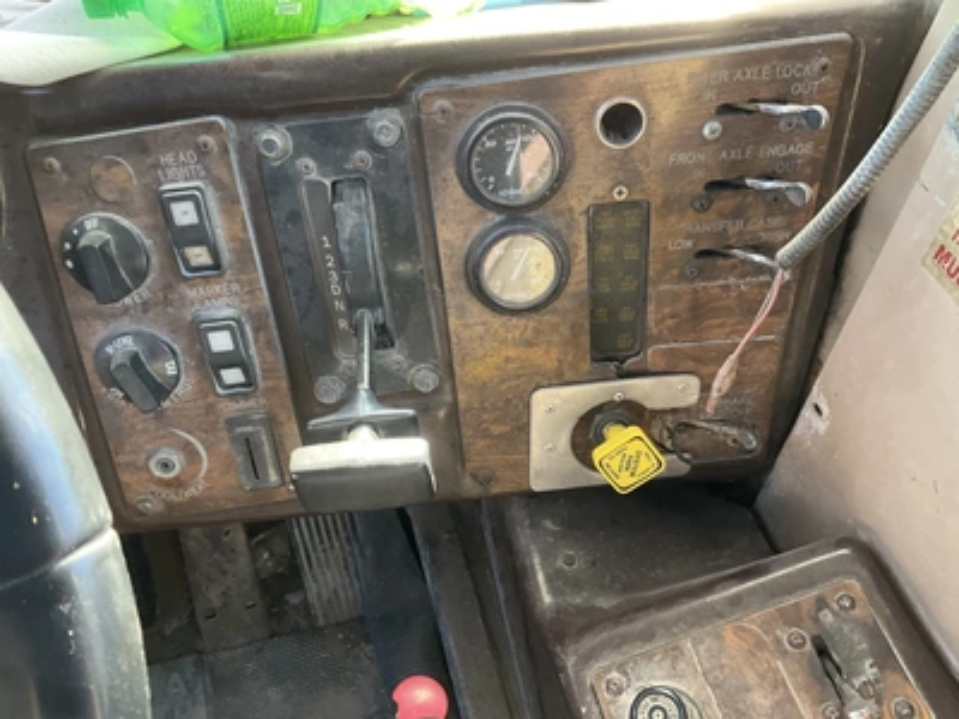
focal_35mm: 29
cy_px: 360
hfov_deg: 61.7
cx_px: 480
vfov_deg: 48.2
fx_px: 803
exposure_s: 1/60
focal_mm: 3
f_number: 1.8
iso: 100
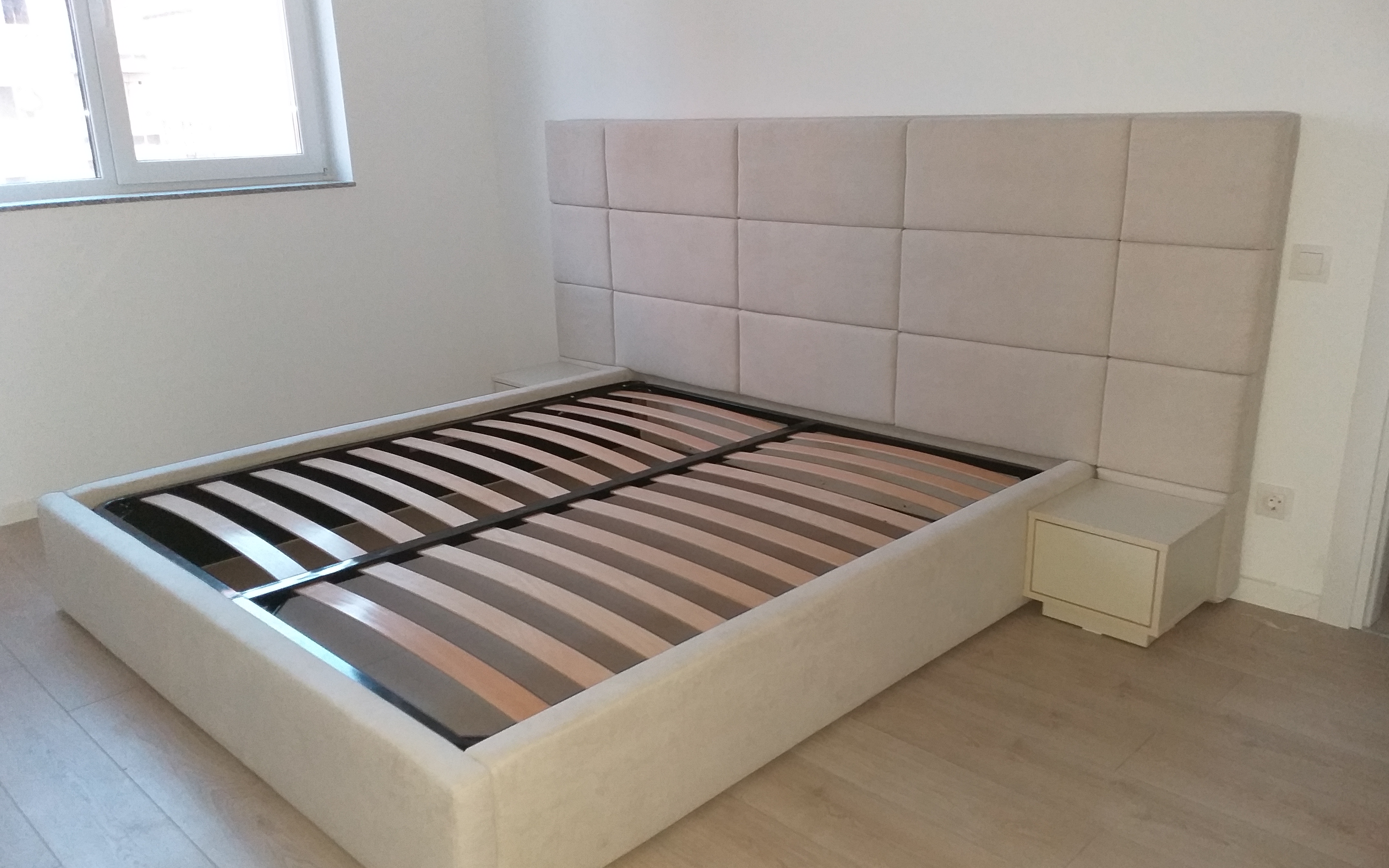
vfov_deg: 44.5
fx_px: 1060
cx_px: 697
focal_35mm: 28
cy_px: 464
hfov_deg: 66.5
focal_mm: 3.93
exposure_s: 1/25
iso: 200
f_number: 1.7
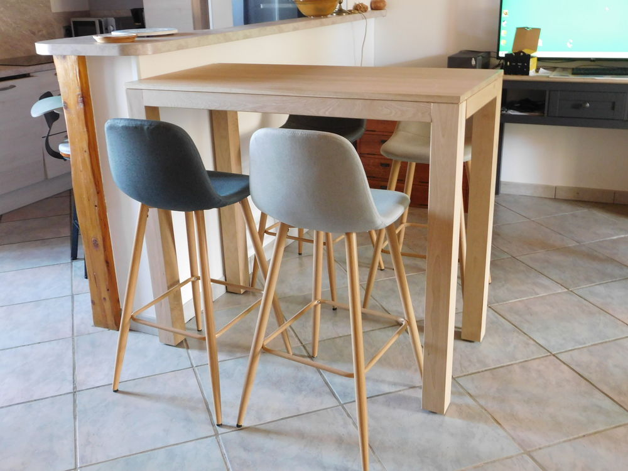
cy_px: 236
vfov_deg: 39.7
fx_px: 653
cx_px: 314
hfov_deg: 51.4
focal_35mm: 36
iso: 400
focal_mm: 6.3
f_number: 3.5
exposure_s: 1/10
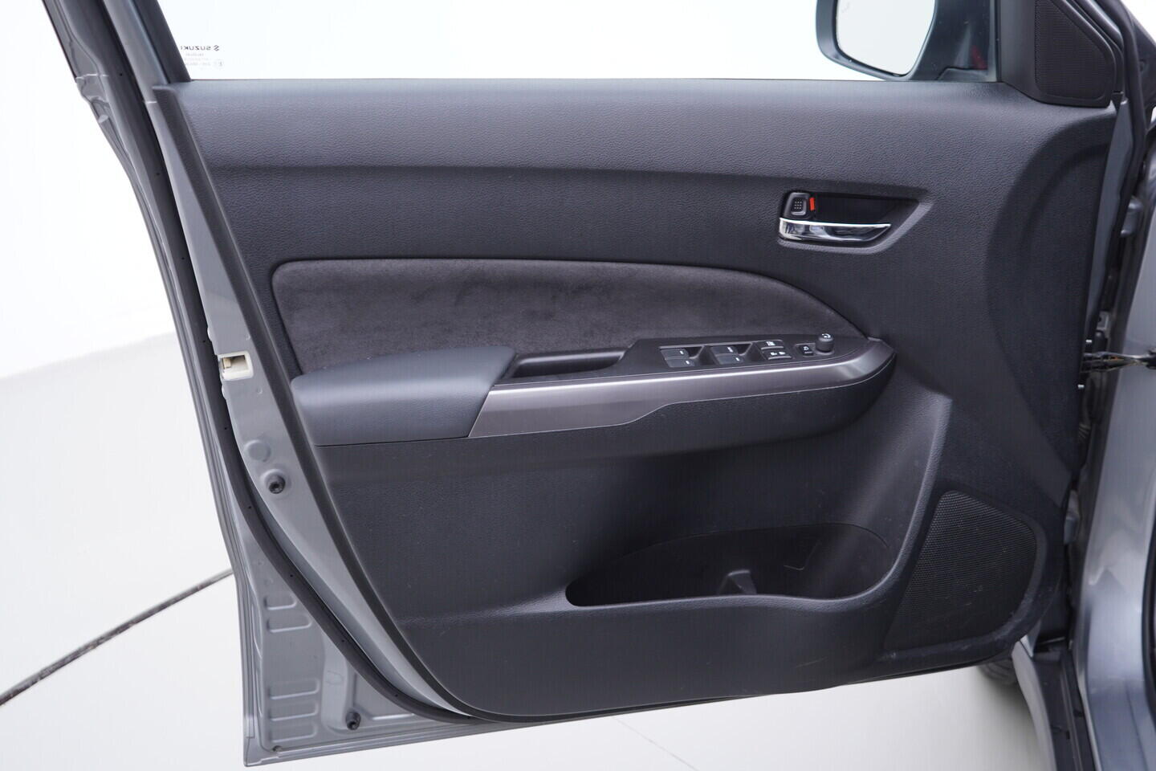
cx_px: 578
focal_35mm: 36
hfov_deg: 53.1
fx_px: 1156
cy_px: 386
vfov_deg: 36.9
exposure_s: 1/40
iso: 125
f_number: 2.8
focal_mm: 24
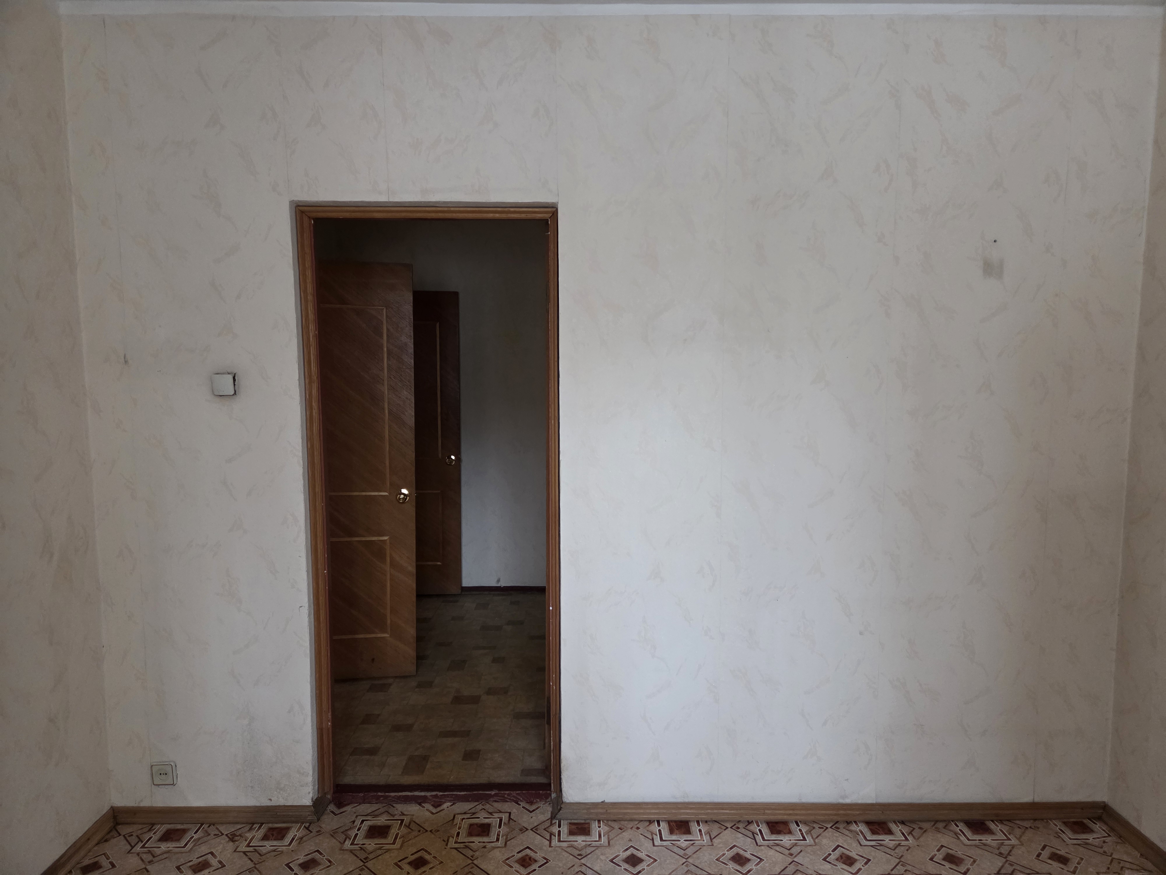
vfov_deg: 58.9
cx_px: 583
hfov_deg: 73.9
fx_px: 775
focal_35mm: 23
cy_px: 438
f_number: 1.8
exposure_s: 1/100
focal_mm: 5.4
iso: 800
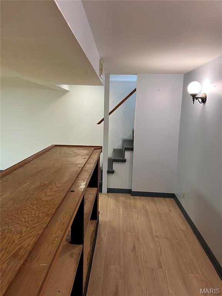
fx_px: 222
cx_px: 111
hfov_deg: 53.1
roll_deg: -1.5
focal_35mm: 26
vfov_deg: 67.3
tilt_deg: -9.8
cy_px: 148
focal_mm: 5.7
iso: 125
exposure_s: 1/60
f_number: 1.5
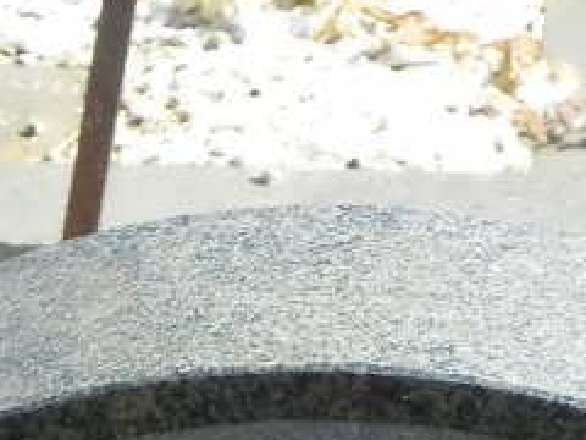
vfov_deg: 2.9
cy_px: 948
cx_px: 137
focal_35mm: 515
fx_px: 8718
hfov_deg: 3.8
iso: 64
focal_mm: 18.3
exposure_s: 1/160
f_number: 4
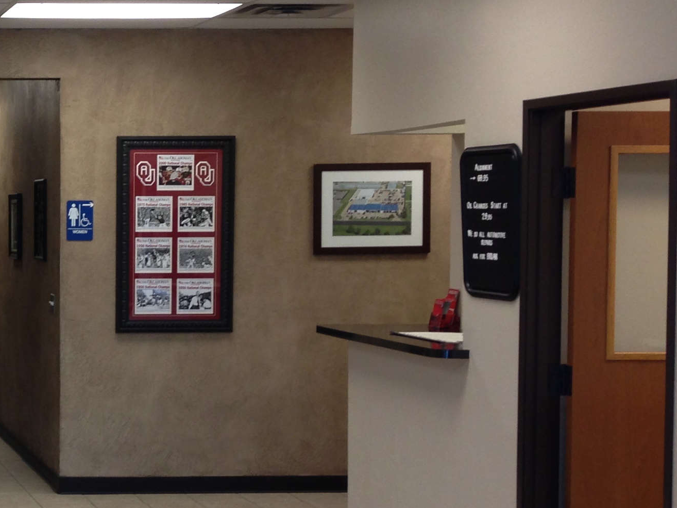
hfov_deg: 21.9
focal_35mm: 82
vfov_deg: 18.0
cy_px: 268
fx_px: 1603
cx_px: -150
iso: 64
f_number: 2.4
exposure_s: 1/30
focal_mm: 4.13
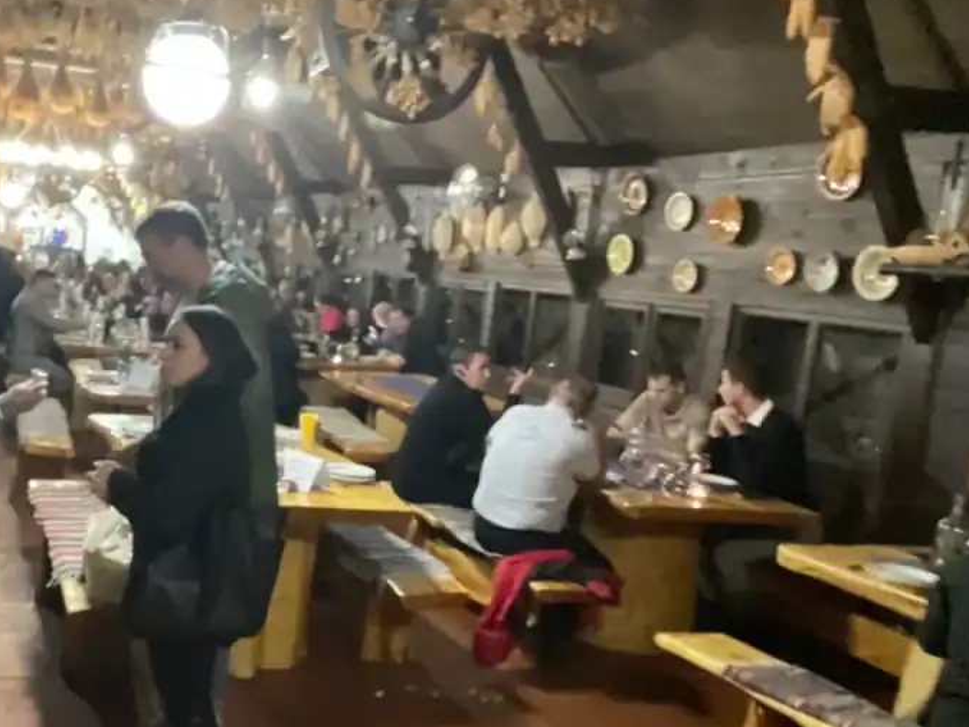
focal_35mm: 35
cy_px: 405
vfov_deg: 40.7
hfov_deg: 50.8
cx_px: 261
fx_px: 980
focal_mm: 2.71
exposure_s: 1/17
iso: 1000
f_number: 2.2
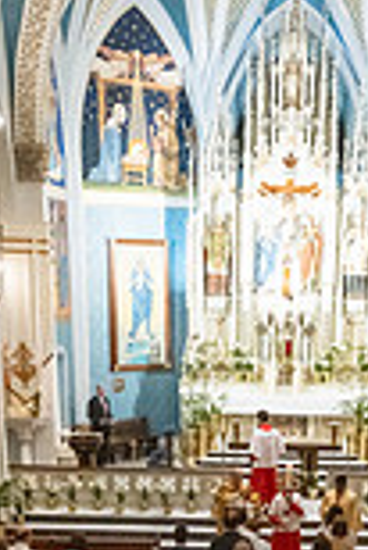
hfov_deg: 19.5
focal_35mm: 70
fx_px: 1071
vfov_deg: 24.6
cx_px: 232
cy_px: 739
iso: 5000
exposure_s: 1/60
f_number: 11
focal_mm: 24
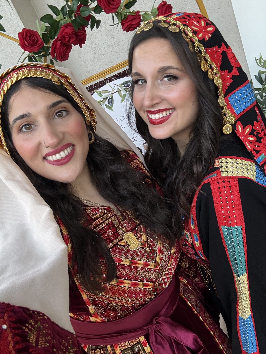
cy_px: 177
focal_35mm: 30
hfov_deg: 46.8
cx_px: 133
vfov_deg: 60.0
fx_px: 307
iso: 80
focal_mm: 2.69
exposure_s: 1/68
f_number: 1.9
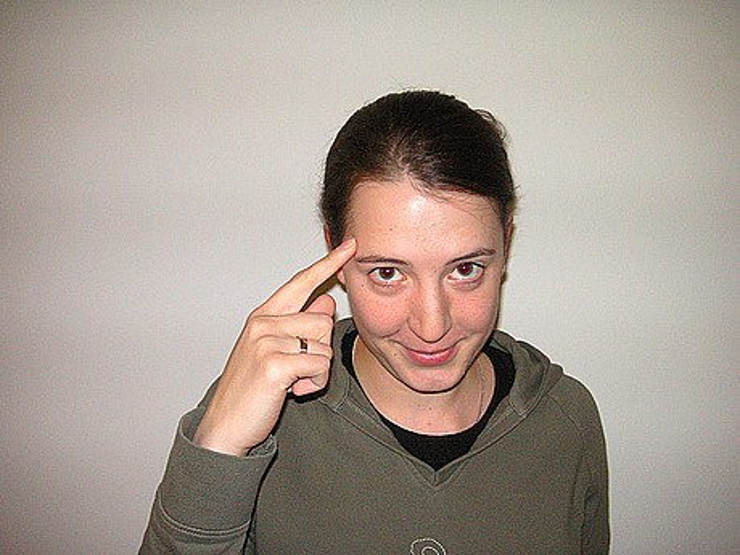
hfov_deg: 50.1
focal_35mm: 37
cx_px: 370
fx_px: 791
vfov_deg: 38.7
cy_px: 278
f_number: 2.8
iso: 160
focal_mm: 6.1
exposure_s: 1/45
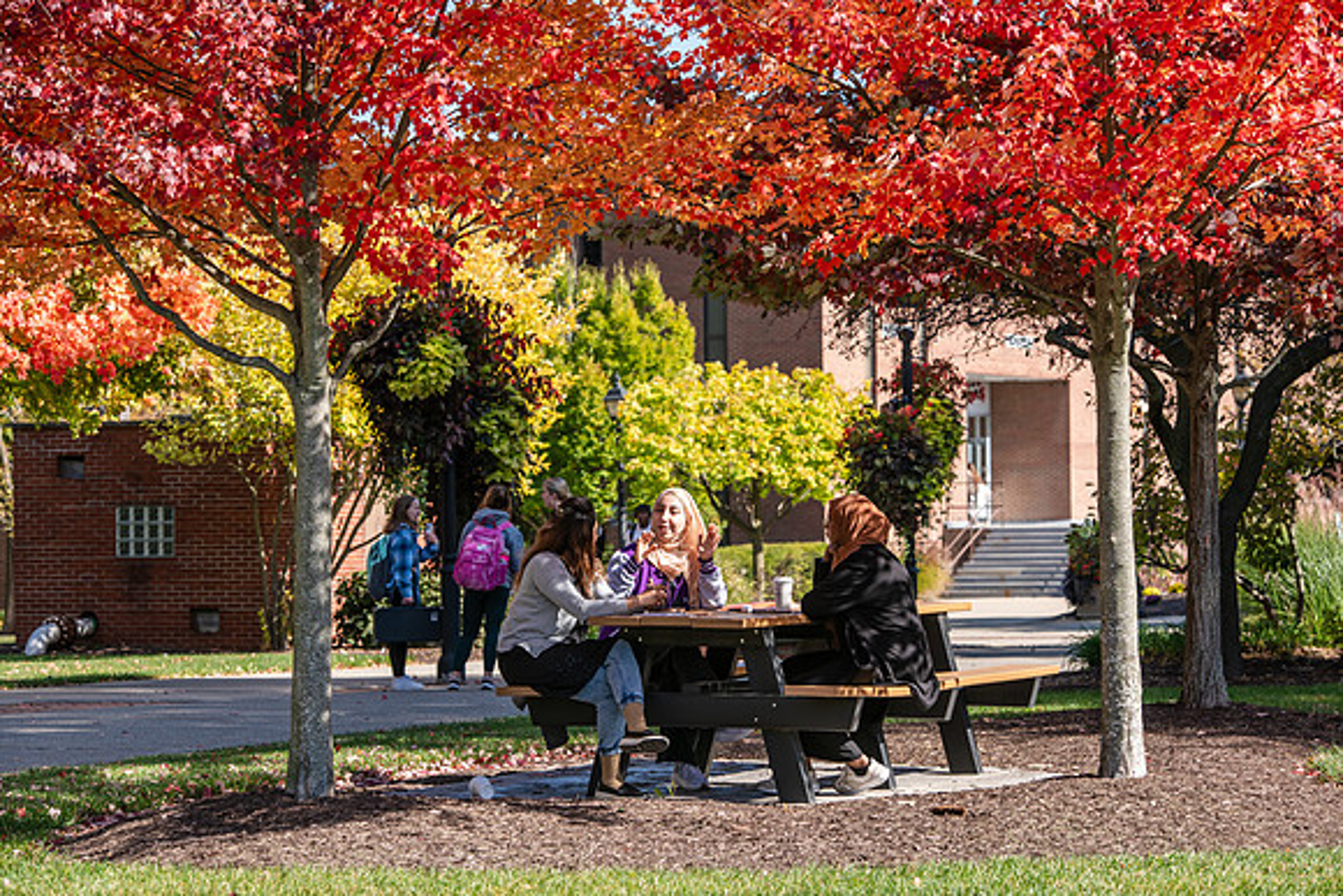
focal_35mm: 112
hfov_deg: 18.3
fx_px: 4179
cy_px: 448
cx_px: 672
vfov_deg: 12.2
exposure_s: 1/250
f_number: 6.3
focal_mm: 112
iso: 160
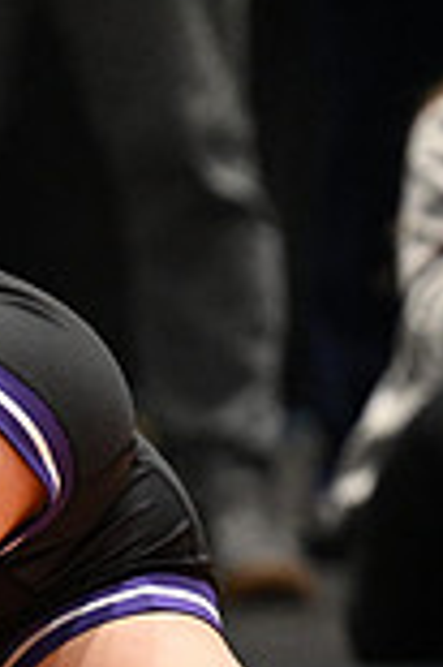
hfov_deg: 1.8
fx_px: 13985
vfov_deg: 2.7
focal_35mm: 756
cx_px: -748
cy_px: 510
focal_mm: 135
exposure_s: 1/960
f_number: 2.8
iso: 4000
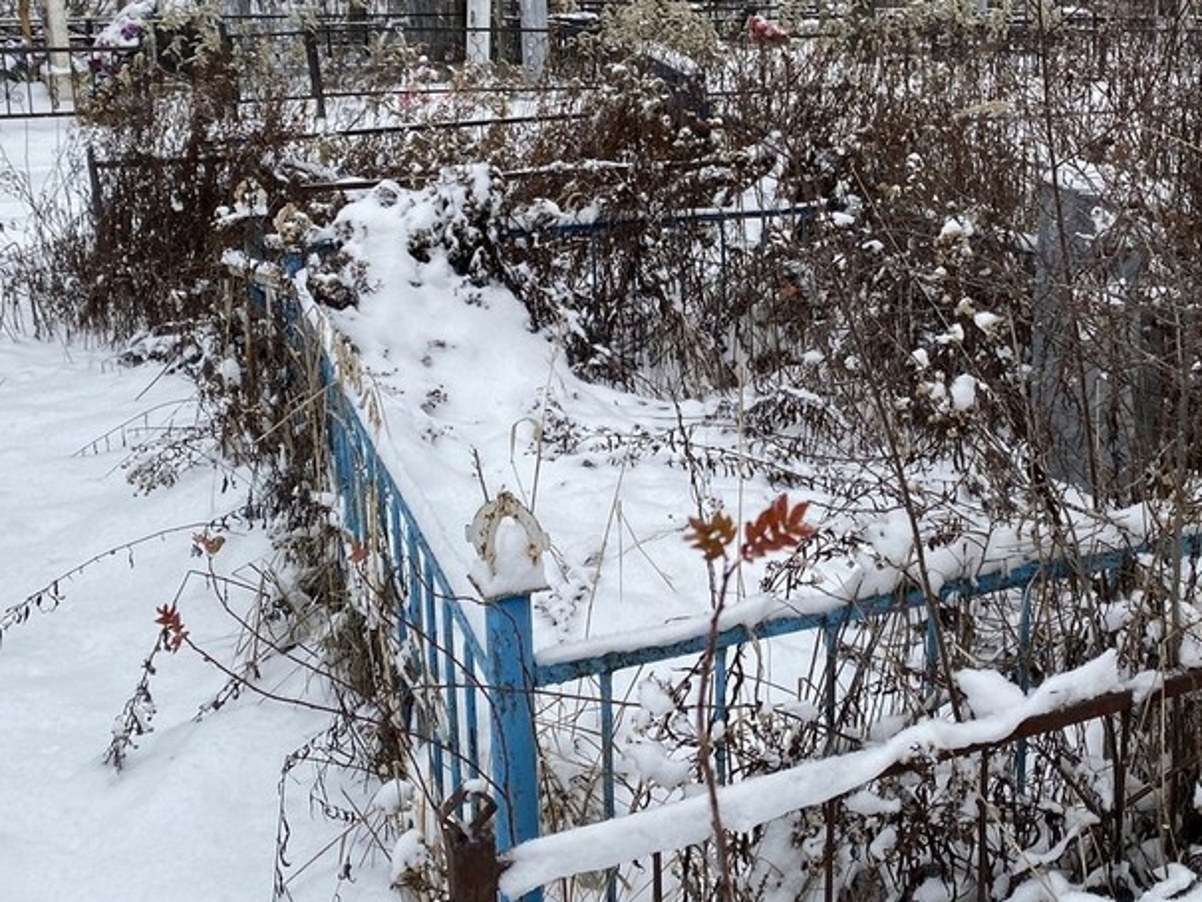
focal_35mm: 44
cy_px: 328
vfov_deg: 32.7
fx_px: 1528
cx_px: 852
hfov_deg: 42.0
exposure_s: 1/393
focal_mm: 4.25
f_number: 1.8
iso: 32
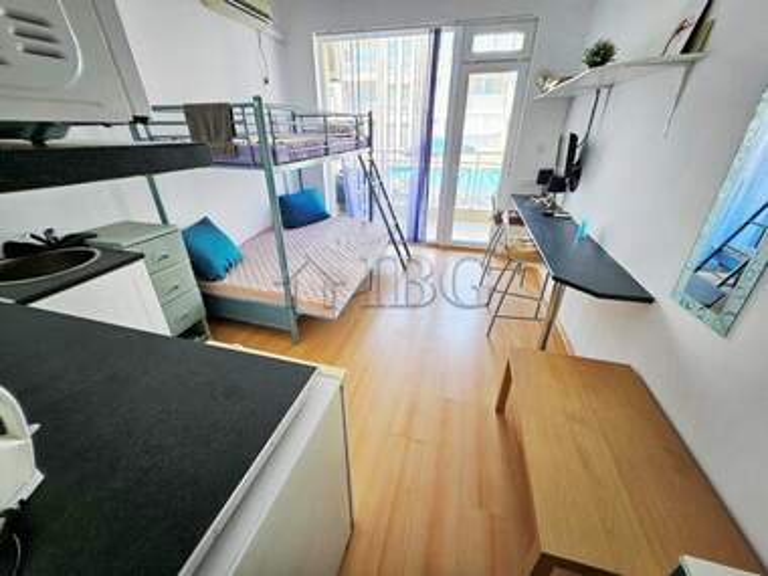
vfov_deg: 89.9
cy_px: 288
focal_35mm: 13
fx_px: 288
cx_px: 384
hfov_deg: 106.2
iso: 40
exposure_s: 1/50
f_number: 2.2
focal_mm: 1.7
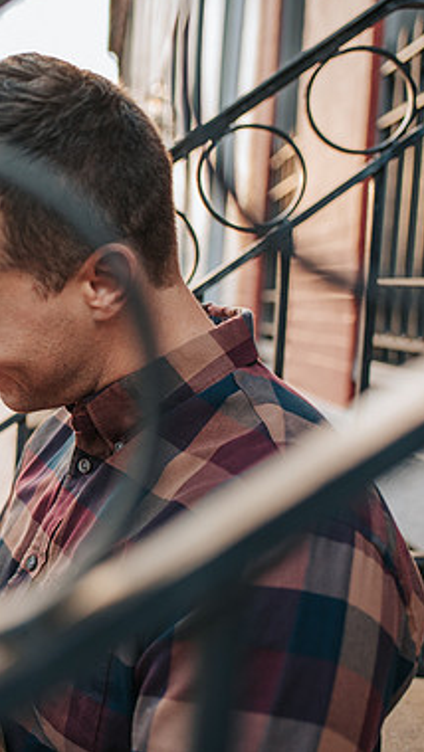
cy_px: 371
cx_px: -59
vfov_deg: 37.2
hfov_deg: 20.3
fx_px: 1118
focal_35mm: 56
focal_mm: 35
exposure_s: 1/400
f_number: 2.8
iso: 450
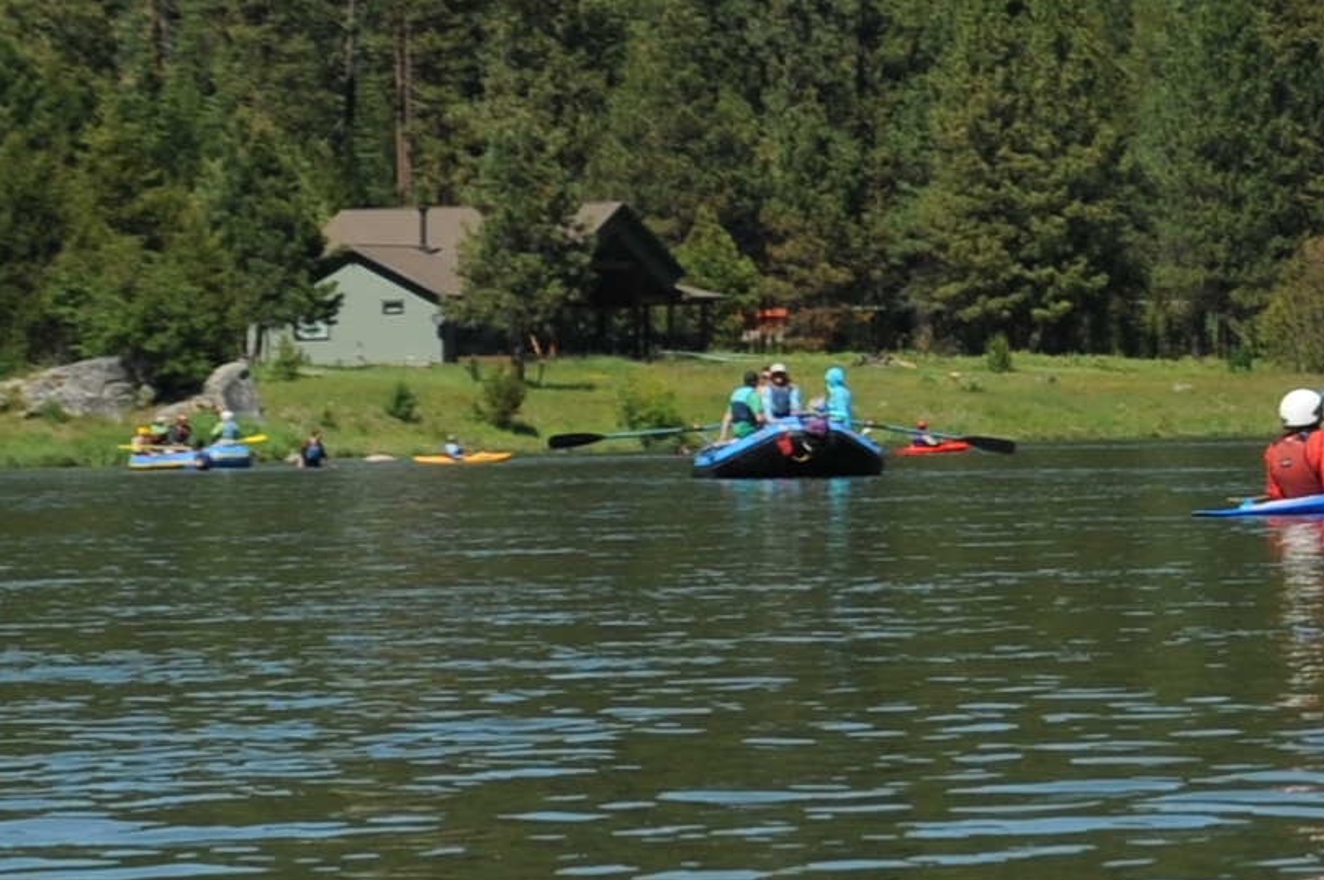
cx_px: 2291
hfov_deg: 9.0
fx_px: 8121
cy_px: -379
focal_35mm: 221
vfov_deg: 6.1
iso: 200
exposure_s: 1/1000
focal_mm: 42
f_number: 7.1
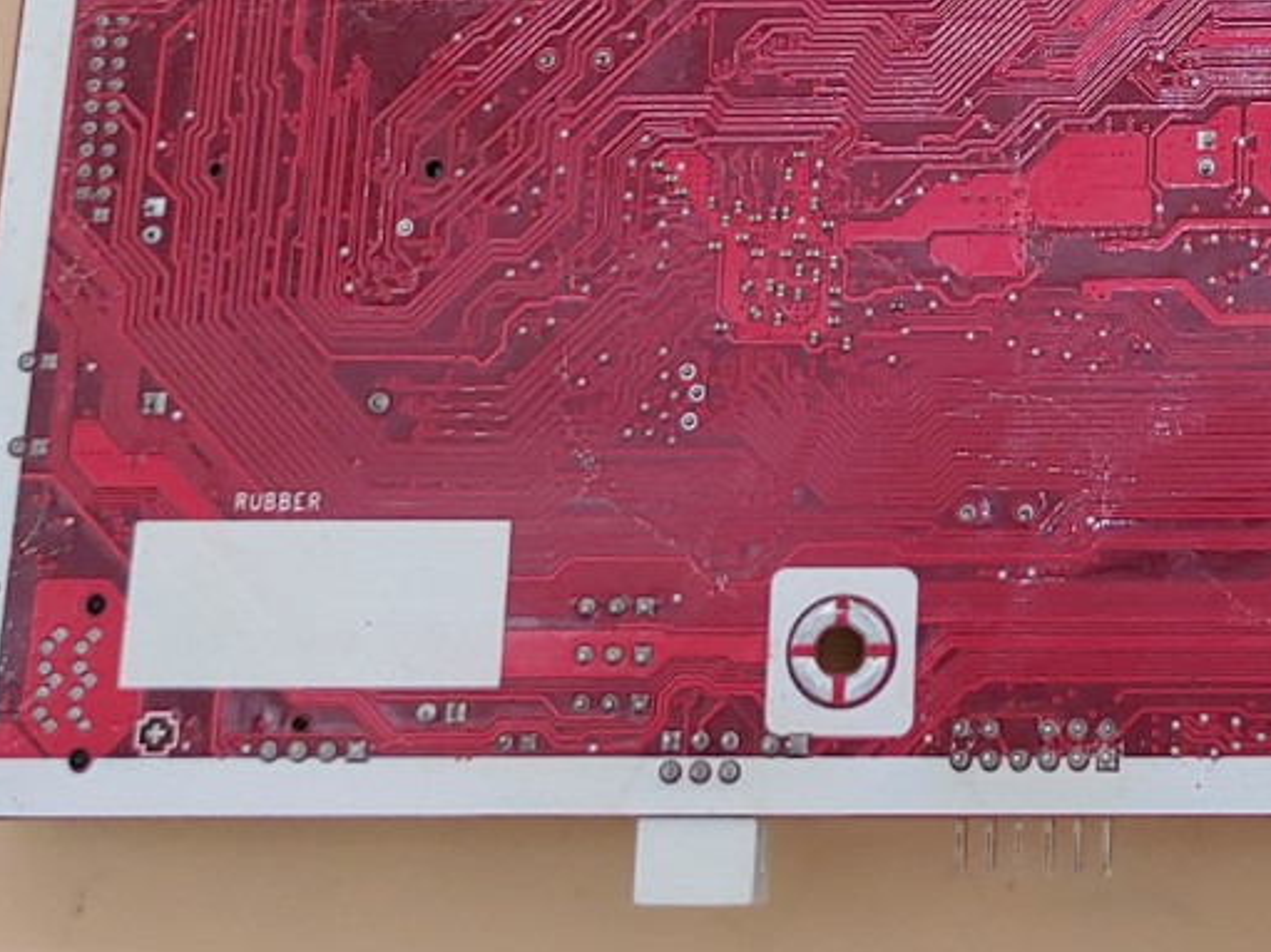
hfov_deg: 20.2
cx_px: 1390
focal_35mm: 93
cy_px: -331
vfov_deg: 15.1
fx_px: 3414
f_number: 1.8
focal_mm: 4.36
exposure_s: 1/113
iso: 50
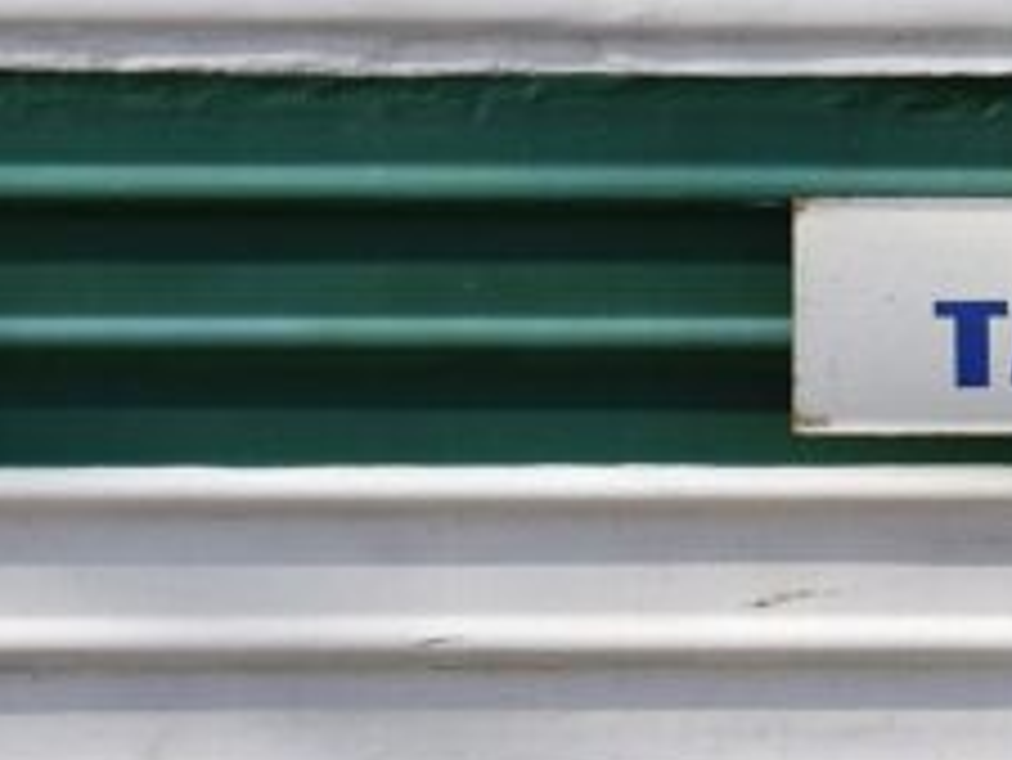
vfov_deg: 2.7
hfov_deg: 3.5
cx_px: 1435
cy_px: -265
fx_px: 16327
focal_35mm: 558
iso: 200
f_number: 10
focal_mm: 85
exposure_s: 1/400
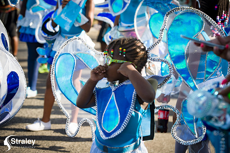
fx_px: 639
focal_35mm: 100
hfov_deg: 20.4
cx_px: 115
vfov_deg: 13.7
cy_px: 76
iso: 100
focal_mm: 100
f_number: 5.6
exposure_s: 1/200
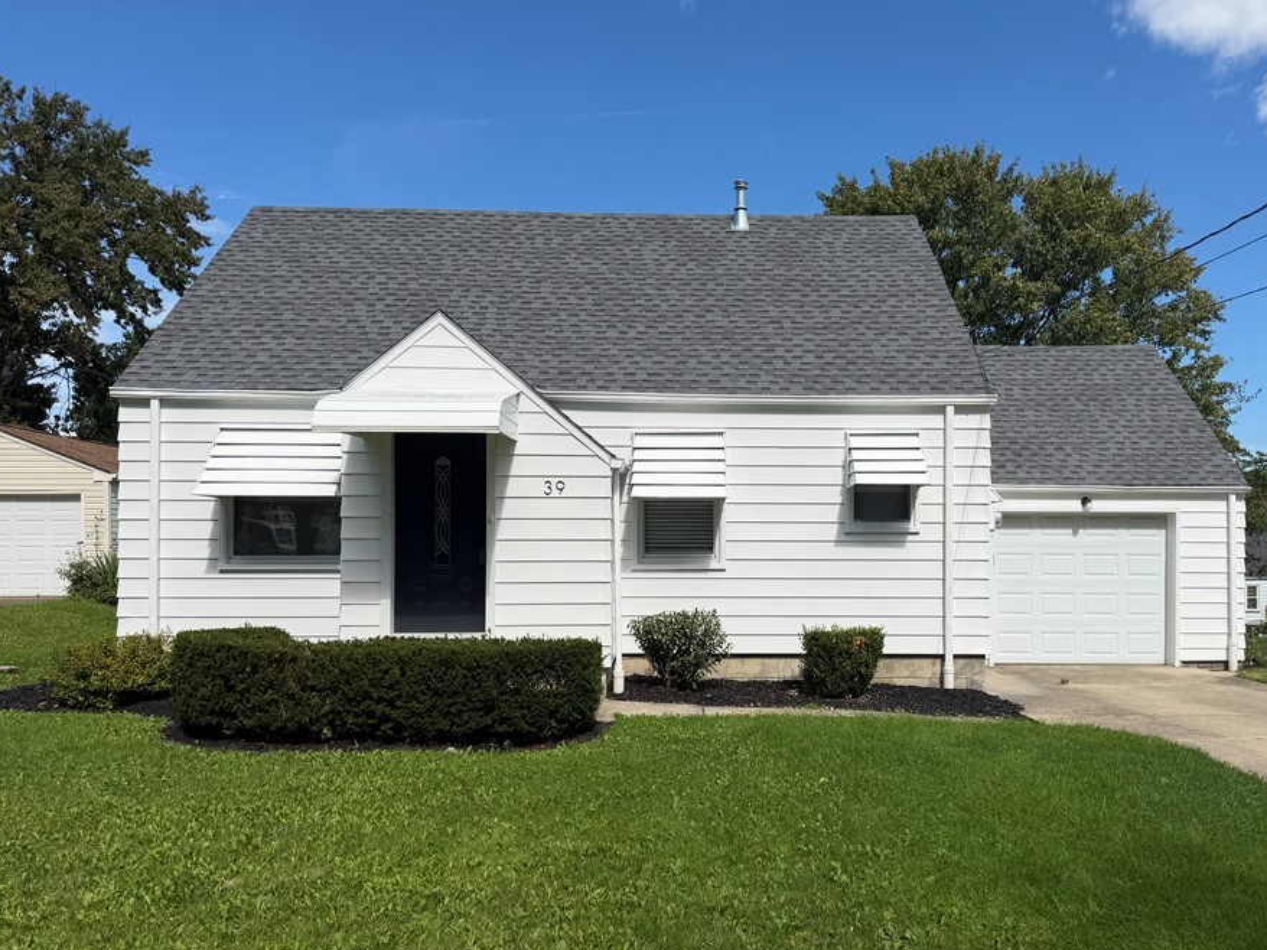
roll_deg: -0.3
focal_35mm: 28
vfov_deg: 49.6
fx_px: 1025
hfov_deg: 63.3
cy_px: 541
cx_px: 703
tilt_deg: +0.8
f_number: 1.78
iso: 80
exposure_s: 1/6173
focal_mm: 6.76
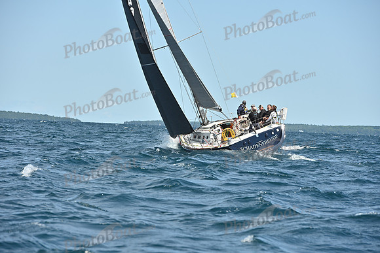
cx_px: 190
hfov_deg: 10.3
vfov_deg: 6.9
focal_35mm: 200
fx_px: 2112
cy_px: 126
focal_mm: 200
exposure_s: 1/1250
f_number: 8
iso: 320
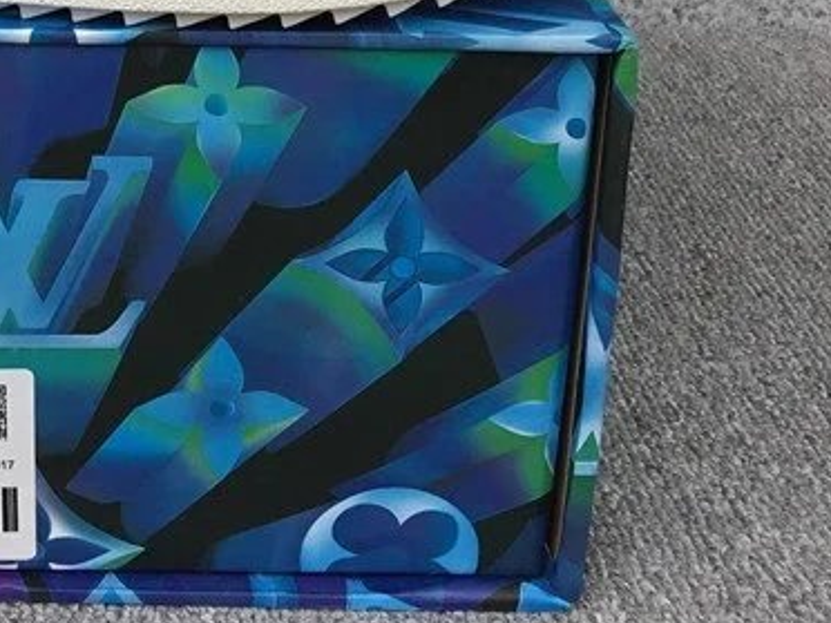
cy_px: -64
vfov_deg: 18.9
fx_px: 1800
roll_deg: -1.2
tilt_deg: -18.6
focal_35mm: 75
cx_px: 71
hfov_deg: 25.1
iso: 25
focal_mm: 3.3
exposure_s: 1/111
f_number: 2.4
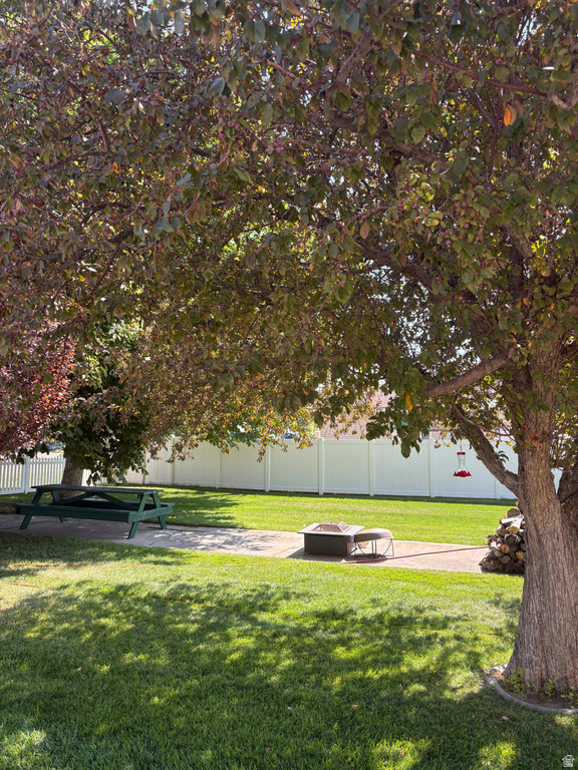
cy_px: 385
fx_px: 579
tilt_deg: +5.6
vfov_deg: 67.3
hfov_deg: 53.1
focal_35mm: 26
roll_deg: +0.1
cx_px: 289
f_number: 1.6
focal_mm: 5.96
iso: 50
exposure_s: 1/601
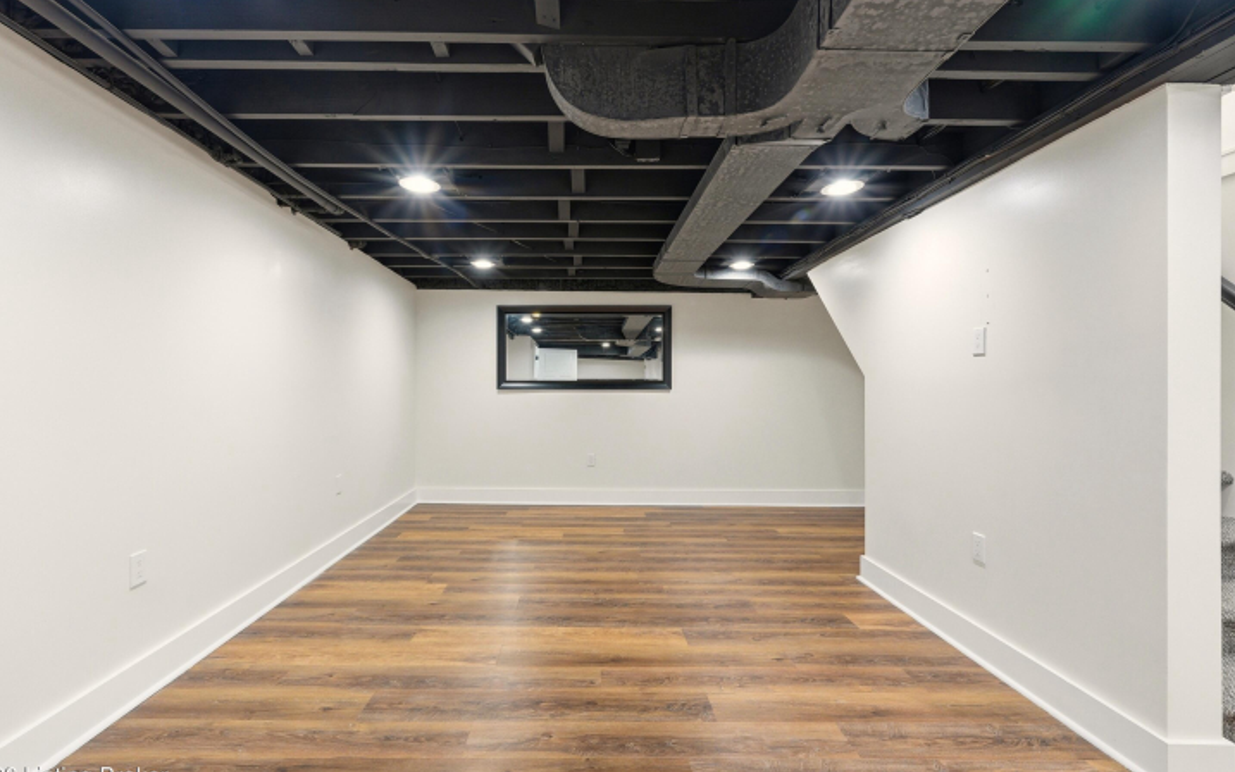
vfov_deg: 71.2
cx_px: 592
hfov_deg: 97.8
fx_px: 538
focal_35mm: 16
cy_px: 384
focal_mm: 10
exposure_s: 1/80
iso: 400
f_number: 9
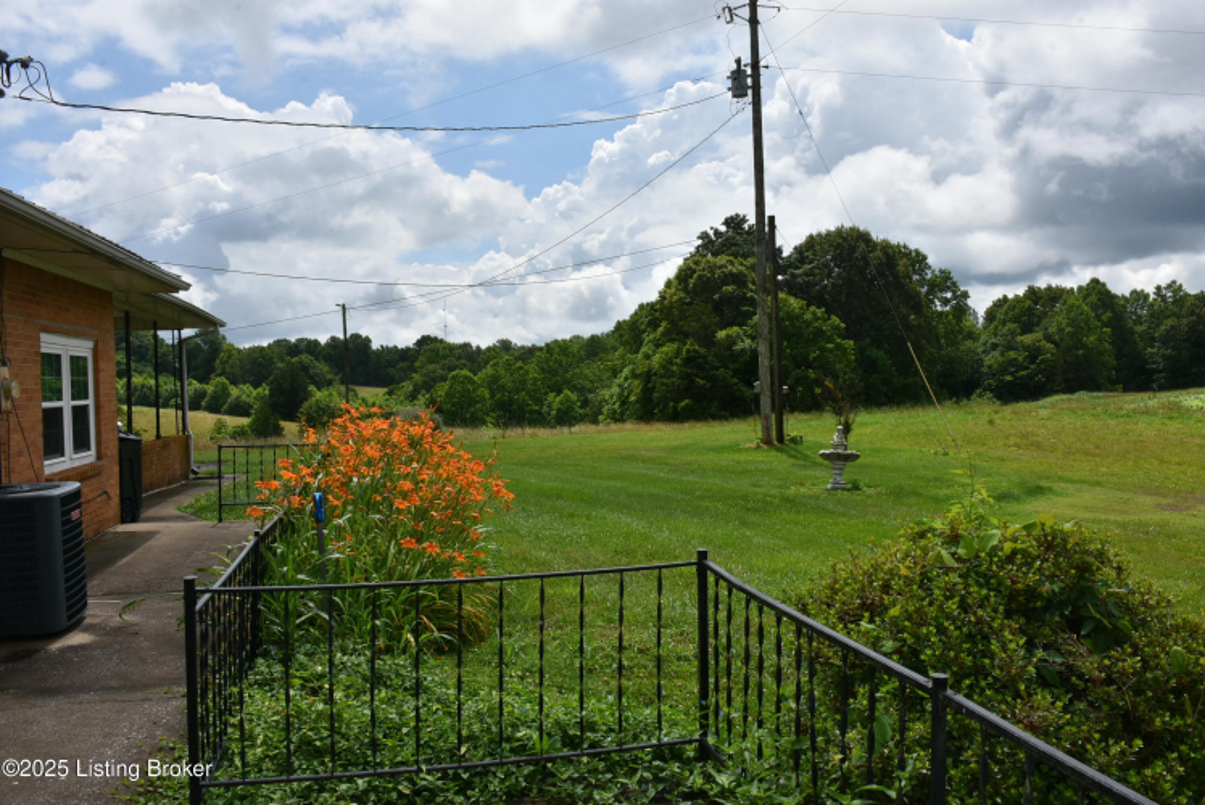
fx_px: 1005
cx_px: 602
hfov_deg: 61.9
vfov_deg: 43.7
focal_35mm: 30
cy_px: 402
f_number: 16
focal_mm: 20
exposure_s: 1/250
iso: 250
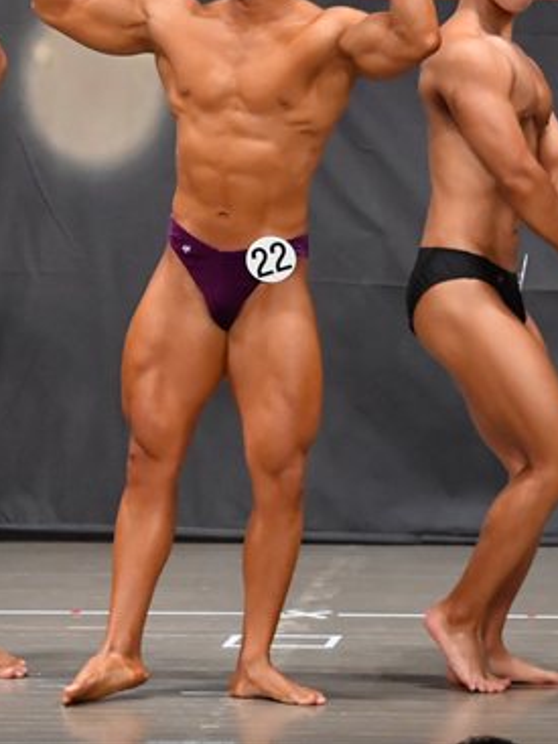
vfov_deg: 5.2
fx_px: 8172
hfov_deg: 3.9
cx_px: 64
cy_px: 223
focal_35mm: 380
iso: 6400
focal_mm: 125
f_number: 5.6
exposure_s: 1/400
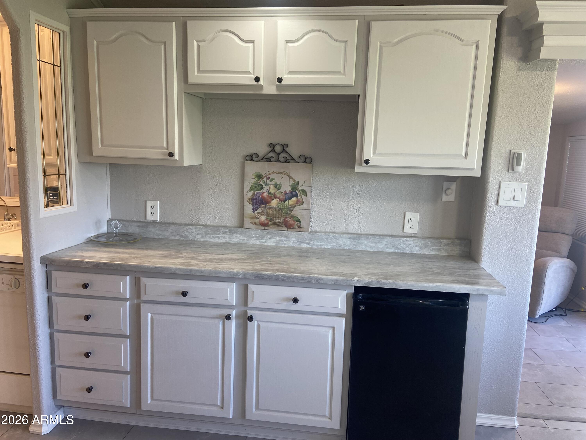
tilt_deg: -9.3
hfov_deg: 67.3
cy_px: 220
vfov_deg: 53.1
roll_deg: -1.8
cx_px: 293
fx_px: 440
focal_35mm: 26
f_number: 1.8
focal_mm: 4.25
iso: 64
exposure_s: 1/60
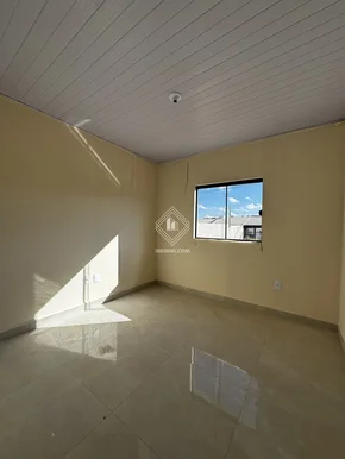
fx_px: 186
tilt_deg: -1.2
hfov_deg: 85.7
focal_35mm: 14
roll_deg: -0.6
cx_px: 172
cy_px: 230
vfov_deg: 102.0
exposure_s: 1/899
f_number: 2.2
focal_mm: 2.22
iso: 50
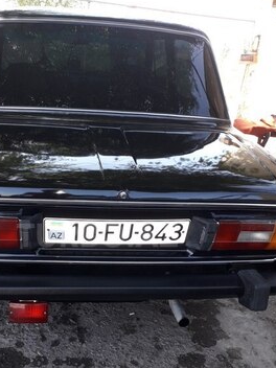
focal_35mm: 38
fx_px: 404
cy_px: 235
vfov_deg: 48.4
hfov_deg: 37.4
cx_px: 97
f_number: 1.9
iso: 40
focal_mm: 3.6
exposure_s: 1/134
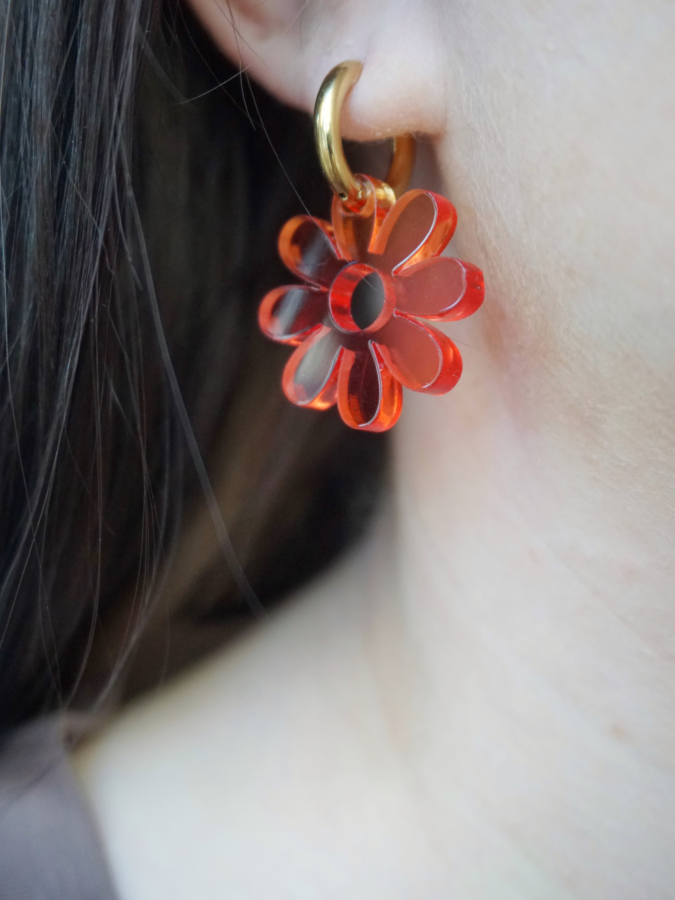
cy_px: 431
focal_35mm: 49
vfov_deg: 38.9
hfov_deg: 29.7
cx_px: 336
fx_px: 1274
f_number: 5
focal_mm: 30
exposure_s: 1/160
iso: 2000
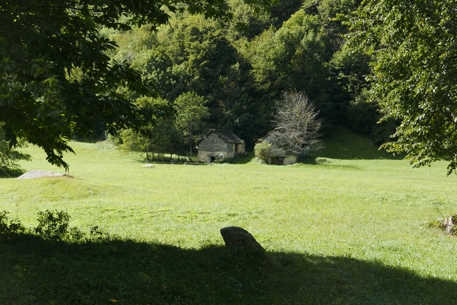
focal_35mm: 65
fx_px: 826
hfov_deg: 30.9
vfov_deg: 21.0
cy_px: 152
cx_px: 228
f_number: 5.6
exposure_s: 1/250
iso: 200
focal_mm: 29.3
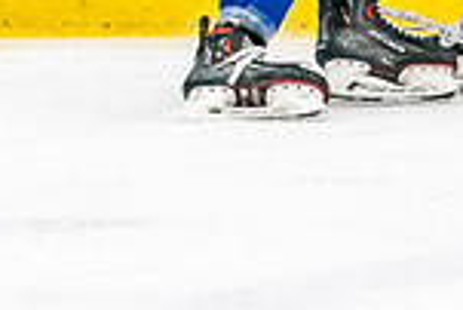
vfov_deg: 1.2
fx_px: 15152
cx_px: 539
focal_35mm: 1177
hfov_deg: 1.7
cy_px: -107
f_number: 2.8
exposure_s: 1/1250
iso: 3200
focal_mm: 200
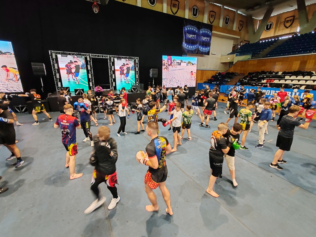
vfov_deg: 78.1
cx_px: 158
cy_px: 118
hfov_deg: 94.5
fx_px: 146
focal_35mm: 16
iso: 400
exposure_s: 1/33
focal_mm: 1.96
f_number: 2.2
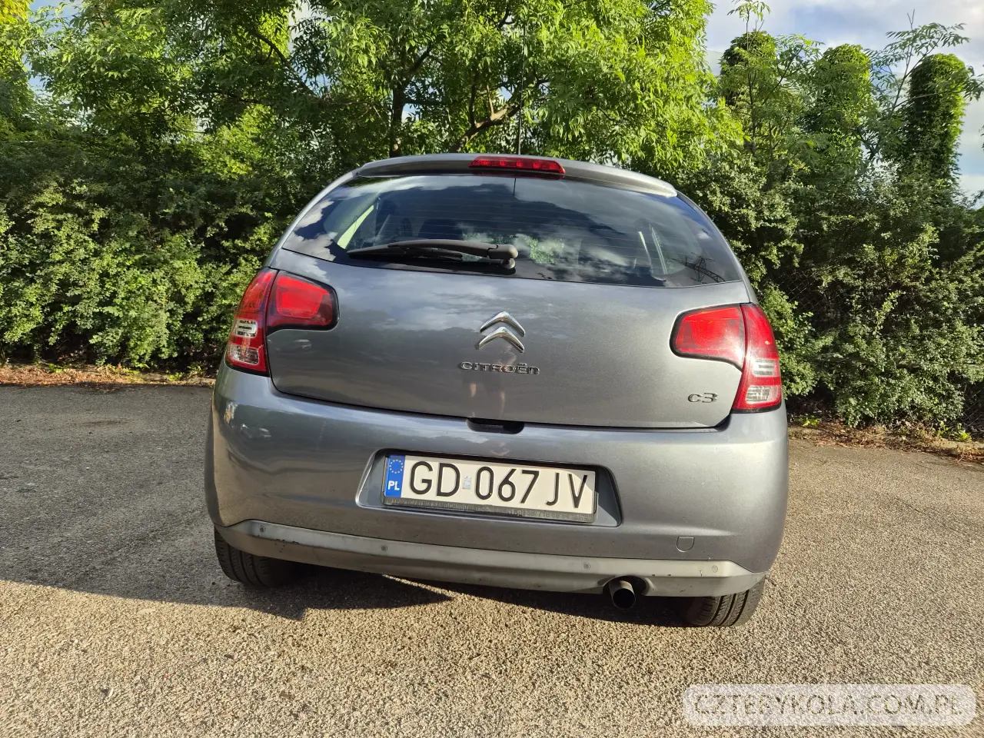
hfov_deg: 73.9
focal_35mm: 23
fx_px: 654
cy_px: 369
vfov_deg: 58.9
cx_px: 492
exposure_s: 1/1924
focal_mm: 5.4
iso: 80
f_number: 1.8
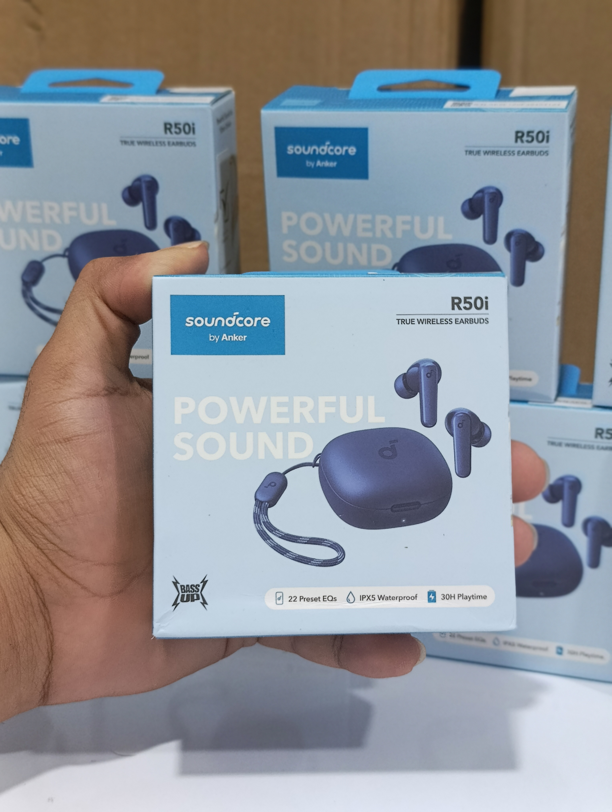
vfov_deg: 41.2
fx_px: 1082
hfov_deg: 31.6
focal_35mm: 46
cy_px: 406
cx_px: 306
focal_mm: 6.11
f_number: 1.65
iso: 953
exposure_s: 1/100
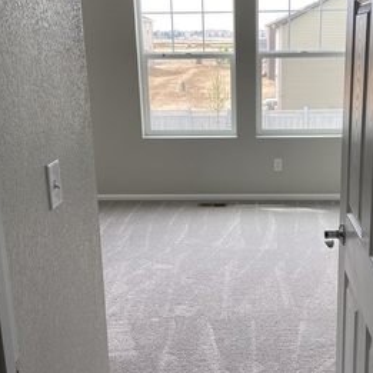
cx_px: 237
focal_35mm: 44
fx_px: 536
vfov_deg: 38.3
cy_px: 181
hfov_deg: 38.1
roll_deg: +1.0
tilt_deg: -13.5
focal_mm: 4.25
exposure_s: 1/165
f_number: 1.8
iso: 32
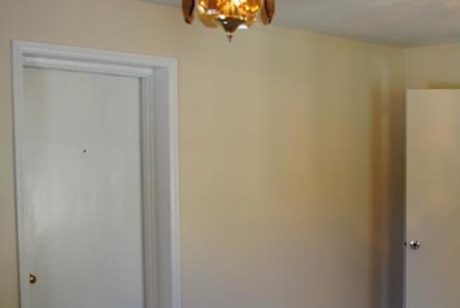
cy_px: 233
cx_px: 367
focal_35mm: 55
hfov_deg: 35.1
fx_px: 703
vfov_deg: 24.4
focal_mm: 18
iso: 200
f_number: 3.5
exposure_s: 1/40
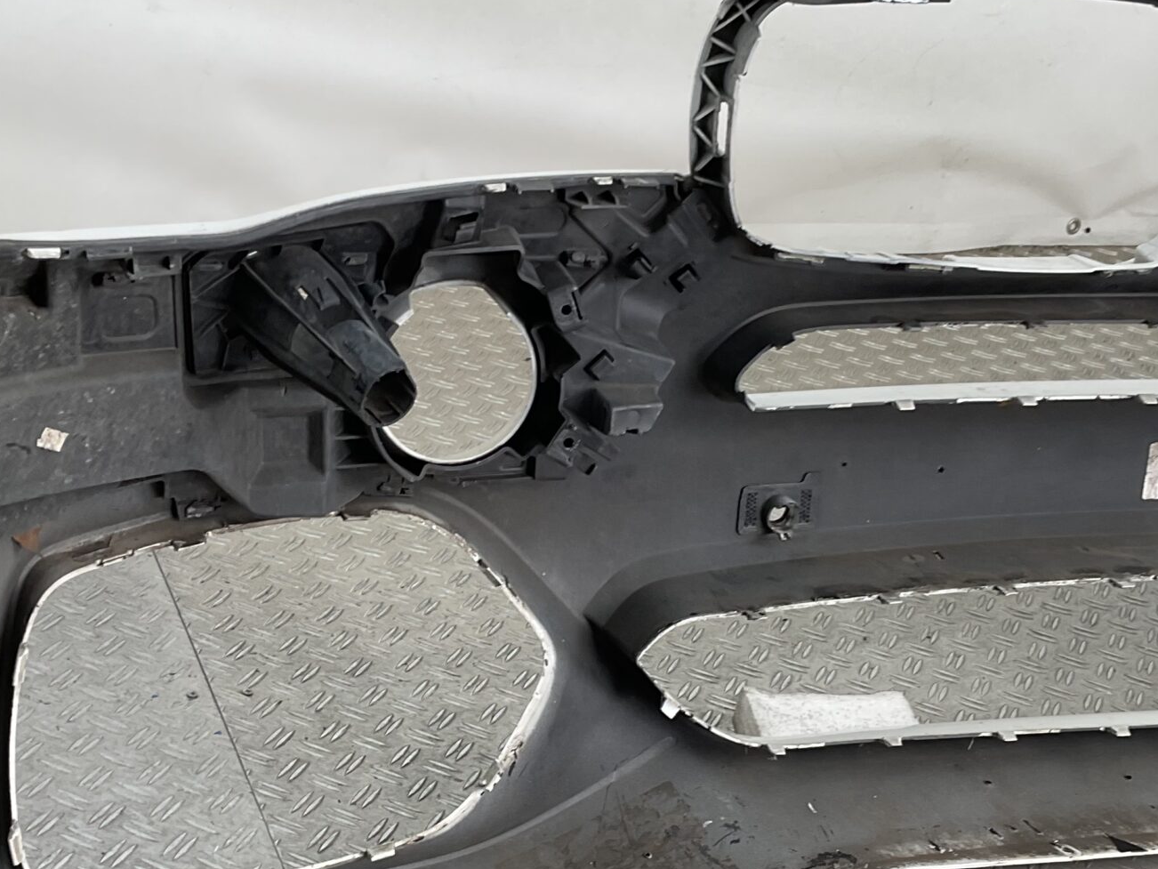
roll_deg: -10.8
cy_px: 575
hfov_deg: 33.8
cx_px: 563
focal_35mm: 57
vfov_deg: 25.5
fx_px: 1907
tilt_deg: -26.8
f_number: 1.8
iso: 16
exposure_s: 1/110
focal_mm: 3
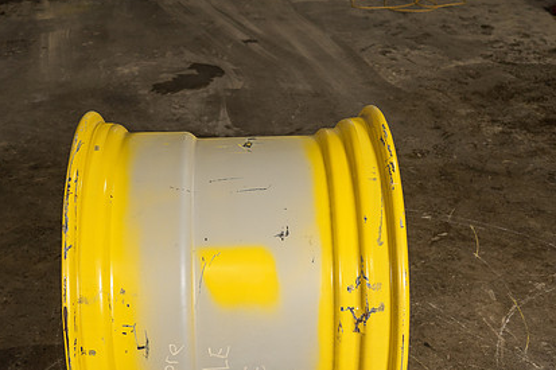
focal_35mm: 52
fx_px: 803
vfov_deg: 25.9
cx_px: 236
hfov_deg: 38.1
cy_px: 242
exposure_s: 1/125
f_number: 5.6
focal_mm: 37
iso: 800
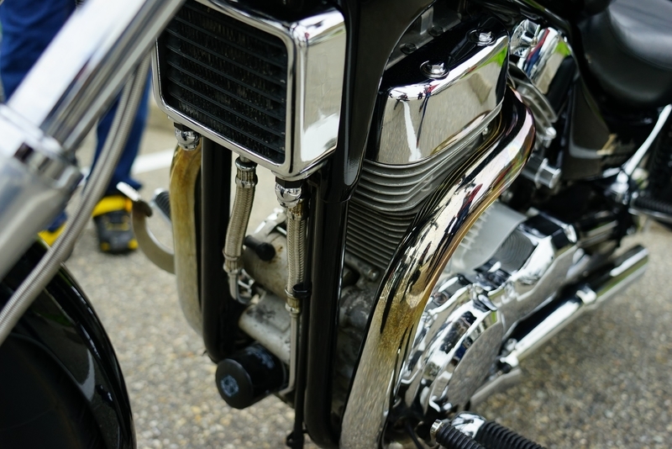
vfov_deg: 34.2
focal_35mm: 39
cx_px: 336
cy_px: 224
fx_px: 728
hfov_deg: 49.5
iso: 400
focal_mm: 39
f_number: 4
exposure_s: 1/1250
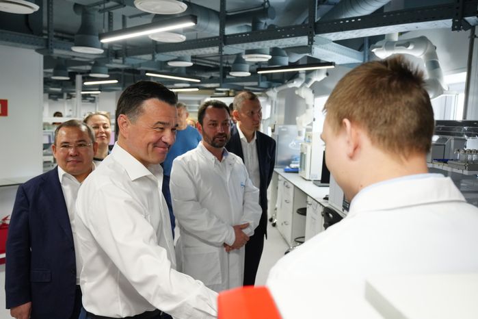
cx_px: 239
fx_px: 412
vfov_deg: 42.3
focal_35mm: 31
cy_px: 160
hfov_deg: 60.3
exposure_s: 1/500
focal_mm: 31
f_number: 4.5
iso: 4000
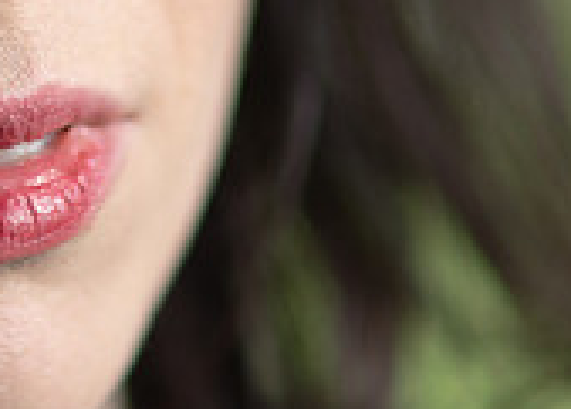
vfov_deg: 3.1
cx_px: -302
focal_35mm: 466
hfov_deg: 4.3
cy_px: -250
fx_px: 7563
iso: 100
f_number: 1.4
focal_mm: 85
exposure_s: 1/4000
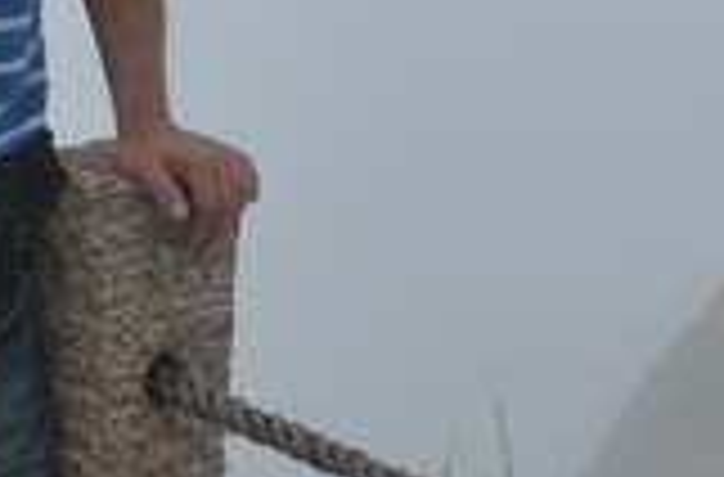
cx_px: 441
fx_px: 3446
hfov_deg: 12.0
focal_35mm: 172
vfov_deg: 7.8
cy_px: -144
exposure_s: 1/250
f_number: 16
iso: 100
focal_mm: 18
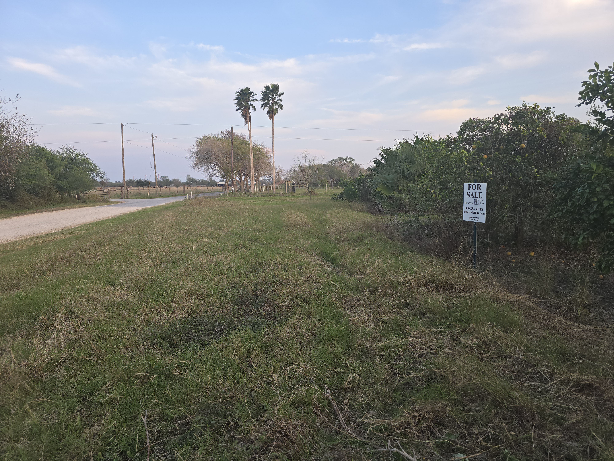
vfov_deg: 58.9
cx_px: 307
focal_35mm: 23
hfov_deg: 73.9
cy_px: 230
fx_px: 408
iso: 40
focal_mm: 6.3
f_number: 1.7
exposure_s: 1/180
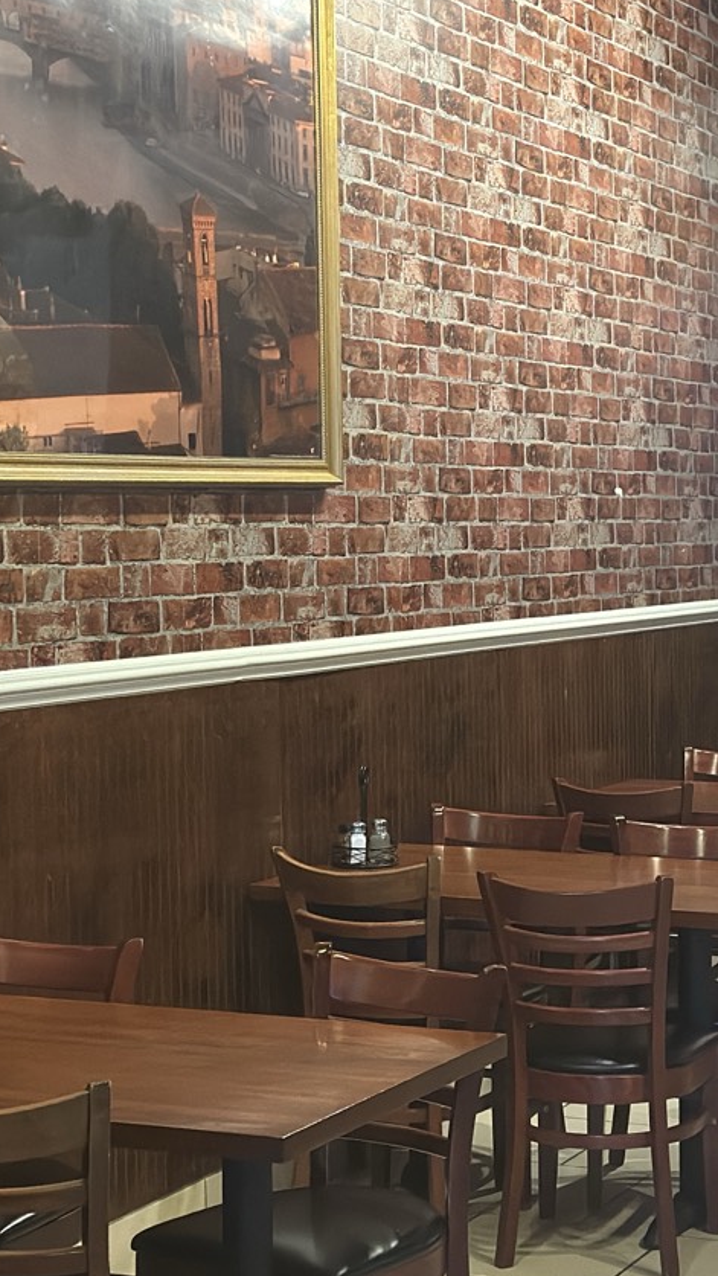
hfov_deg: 16.0
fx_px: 2538
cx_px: 511
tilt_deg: -2.7
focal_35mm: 75
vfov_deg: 28.2
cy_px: 645
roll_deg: +0.7
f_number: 1.78
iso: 800
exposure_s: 1/40
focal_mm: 6.86
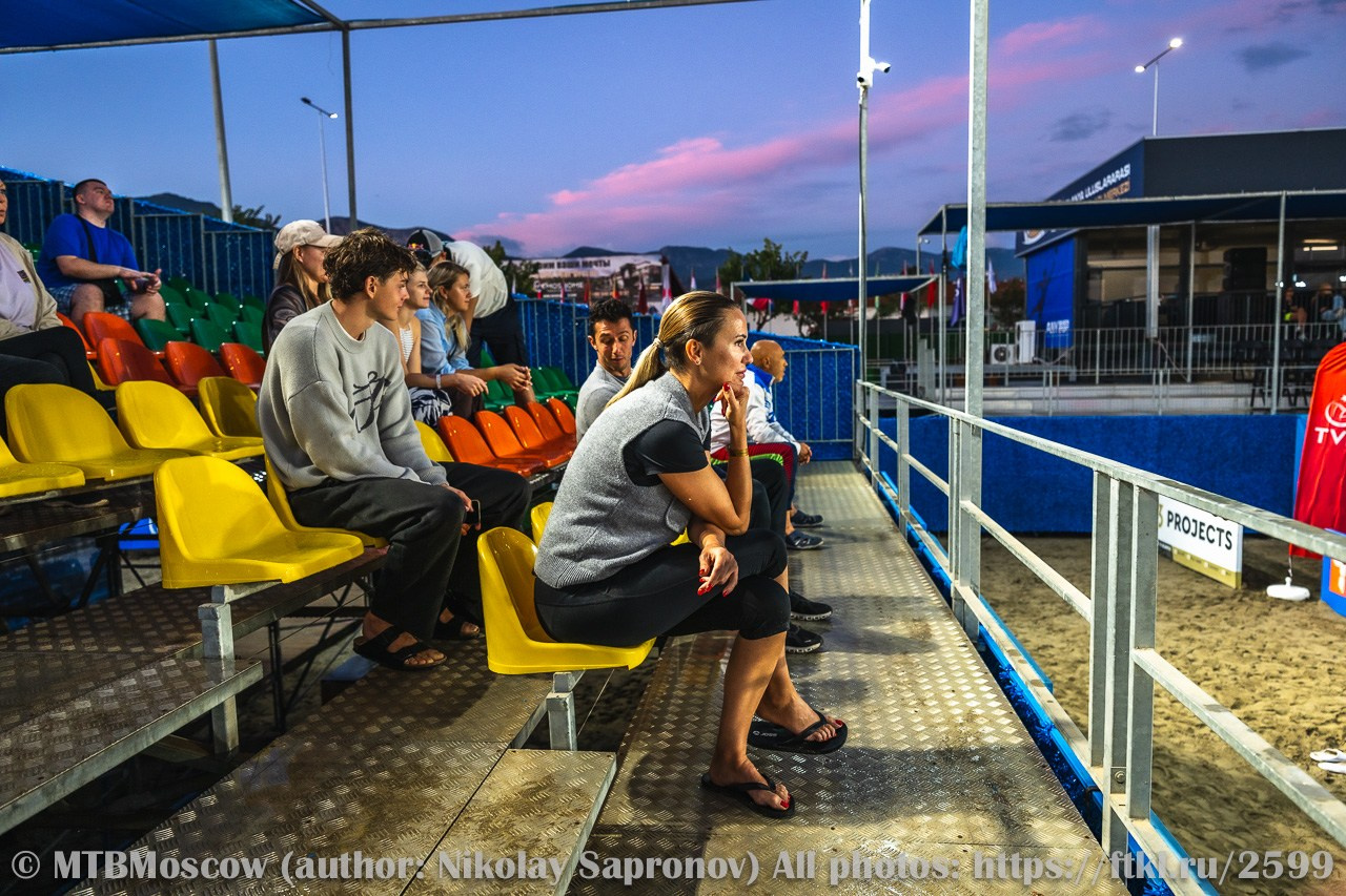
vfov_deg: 53.1
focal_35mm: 24
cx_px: 673
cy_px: 448
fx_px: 897
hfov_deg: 73.8
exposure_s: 1/320
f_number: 3.5
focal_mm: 24
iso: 640
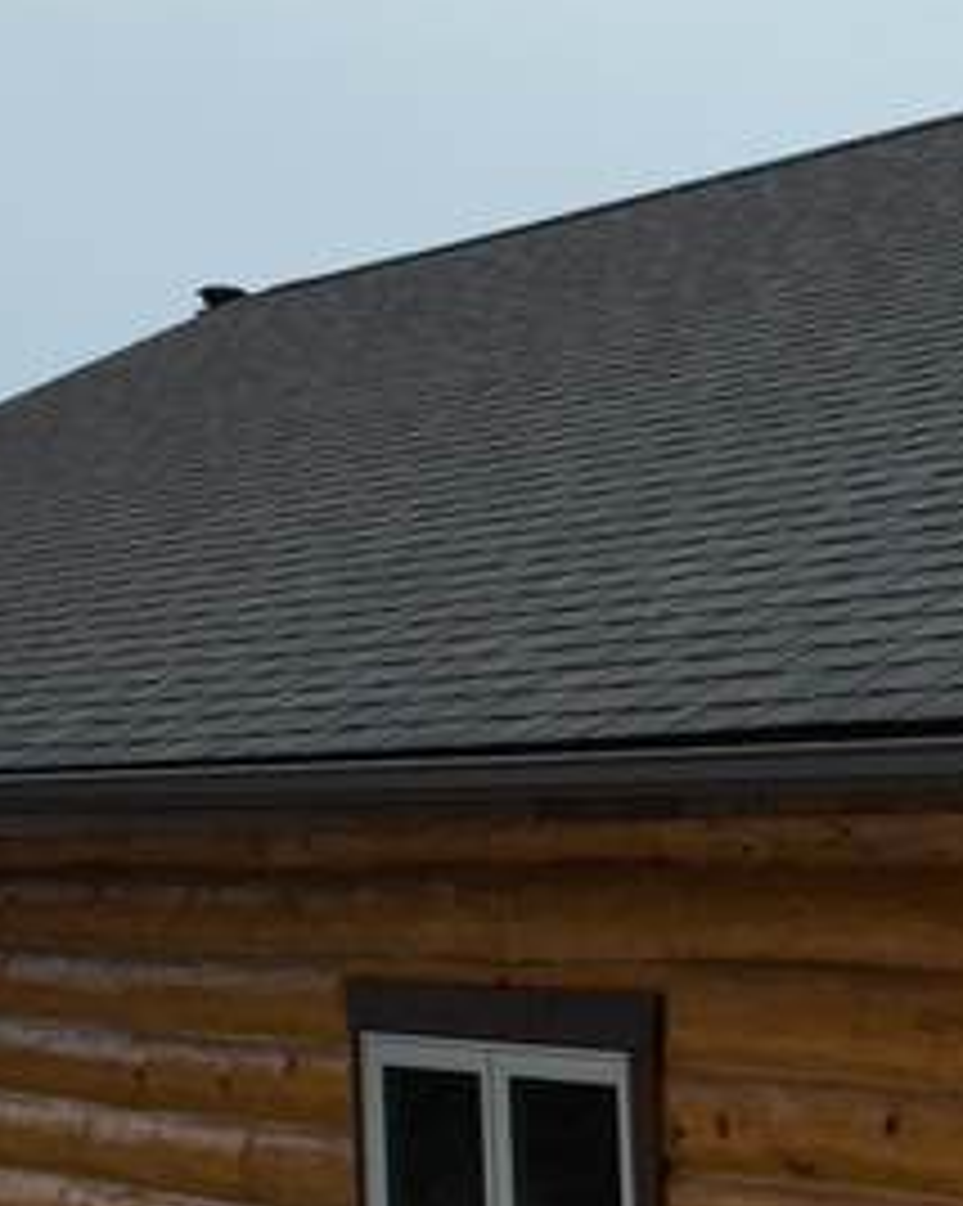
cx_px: 1426
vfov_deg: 17.0
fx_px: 3995
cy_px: 956
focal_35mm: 112
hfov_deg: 13.0
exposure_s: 1/1600
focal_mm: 12.29
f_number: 2.8
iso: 170
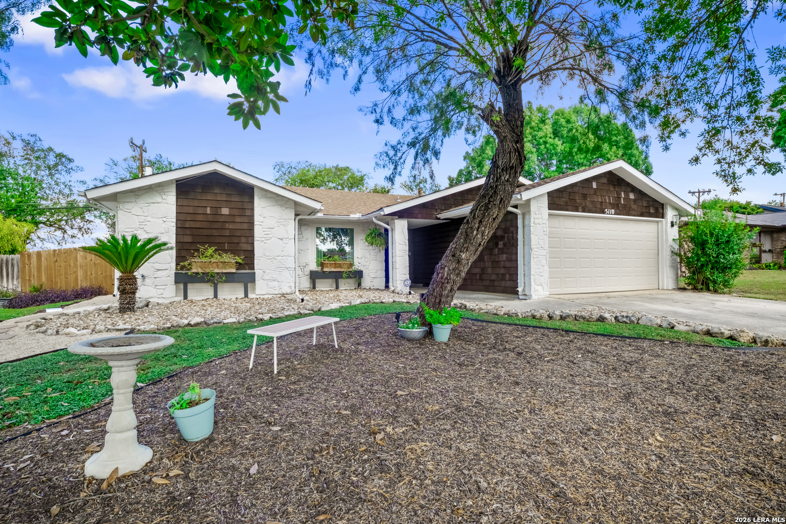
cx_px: 393
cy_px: 262
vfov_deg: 81.2
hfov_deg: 104.3
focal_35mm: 14
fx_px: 306
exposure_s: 1/100
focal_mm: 9
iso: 500
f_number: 7.1
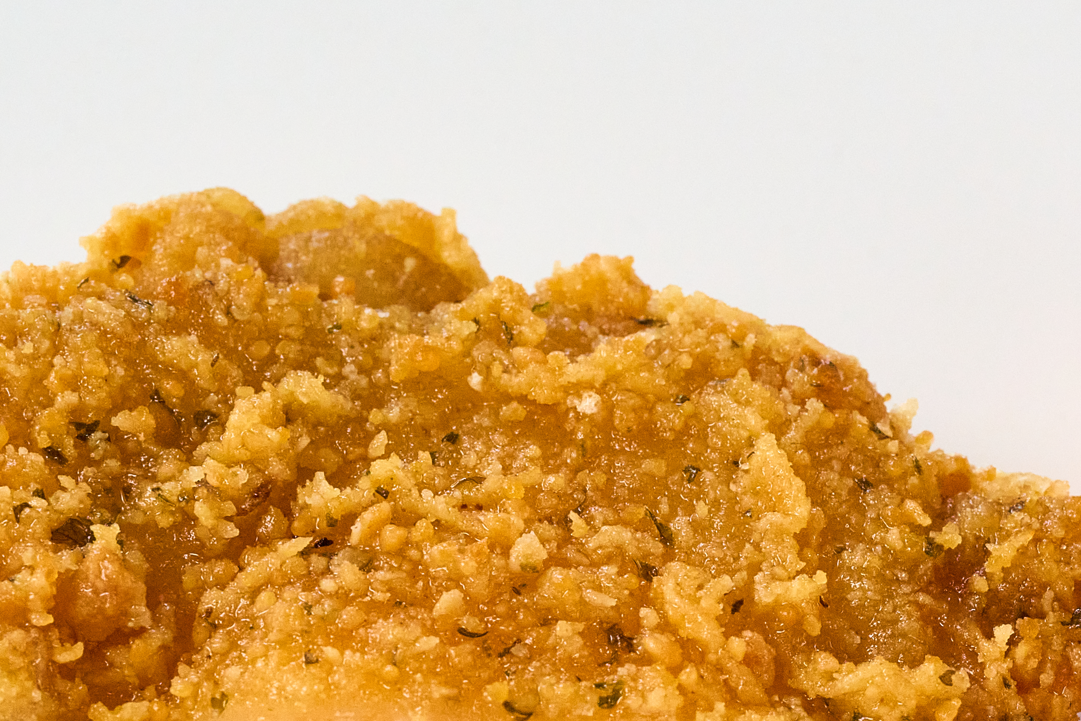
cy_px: 716
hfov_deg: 5.0
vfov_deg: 3.4
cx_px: 862
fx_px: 12283
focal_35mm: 409
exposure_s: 1/125
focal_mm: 167
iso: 1600
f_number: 13
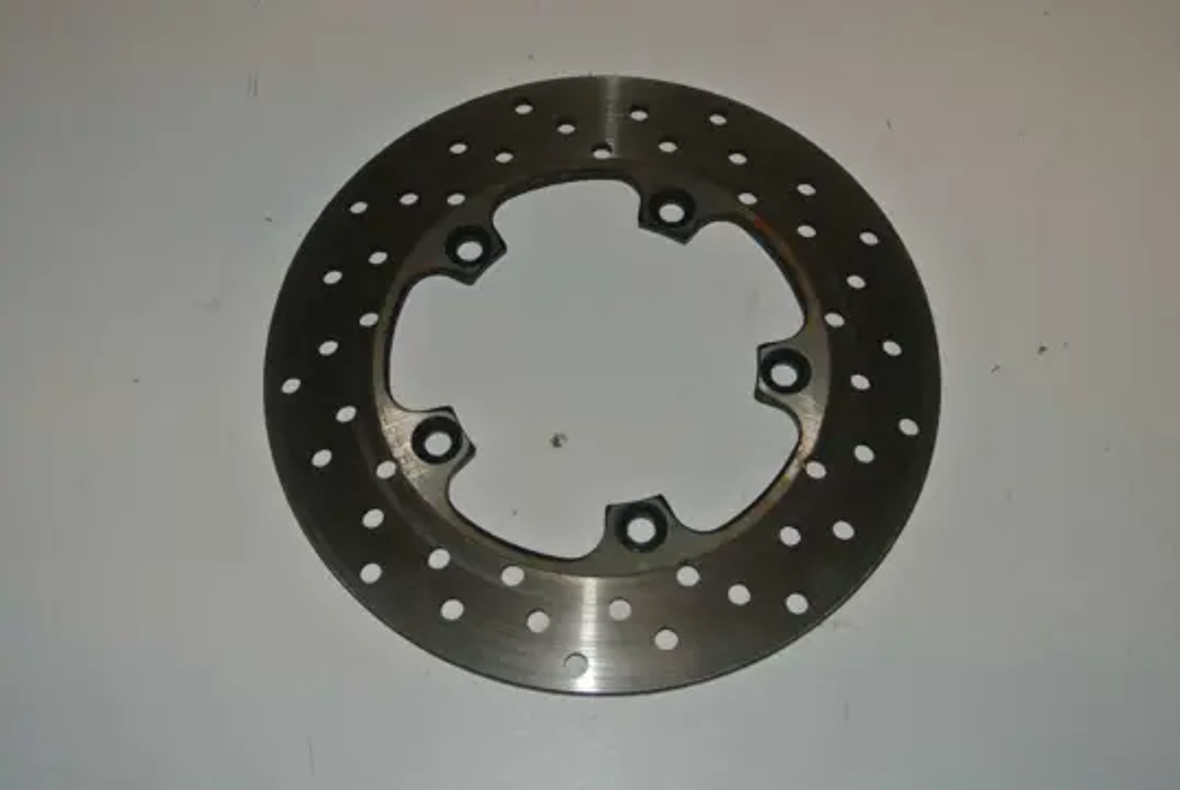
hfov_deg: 48.4
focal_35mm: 40
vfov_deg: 33.5
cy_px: 395
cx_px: 590
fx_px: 1313
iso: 200
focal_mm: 15.1
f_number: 4.2
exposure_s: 1/60
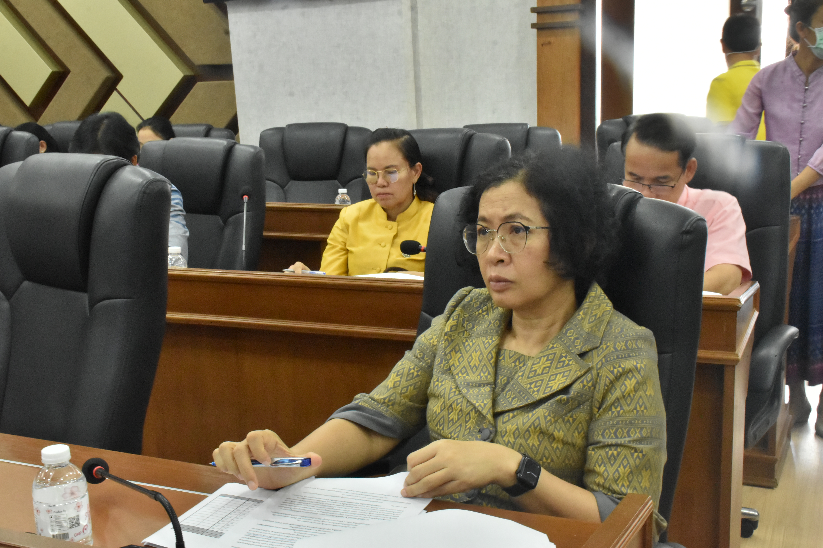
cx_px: 412
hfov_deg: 41.1
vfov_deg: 28.1
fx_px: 1097
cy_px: 274
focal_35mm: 48
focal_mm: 32
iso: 3200
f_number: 20
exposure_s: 1/10
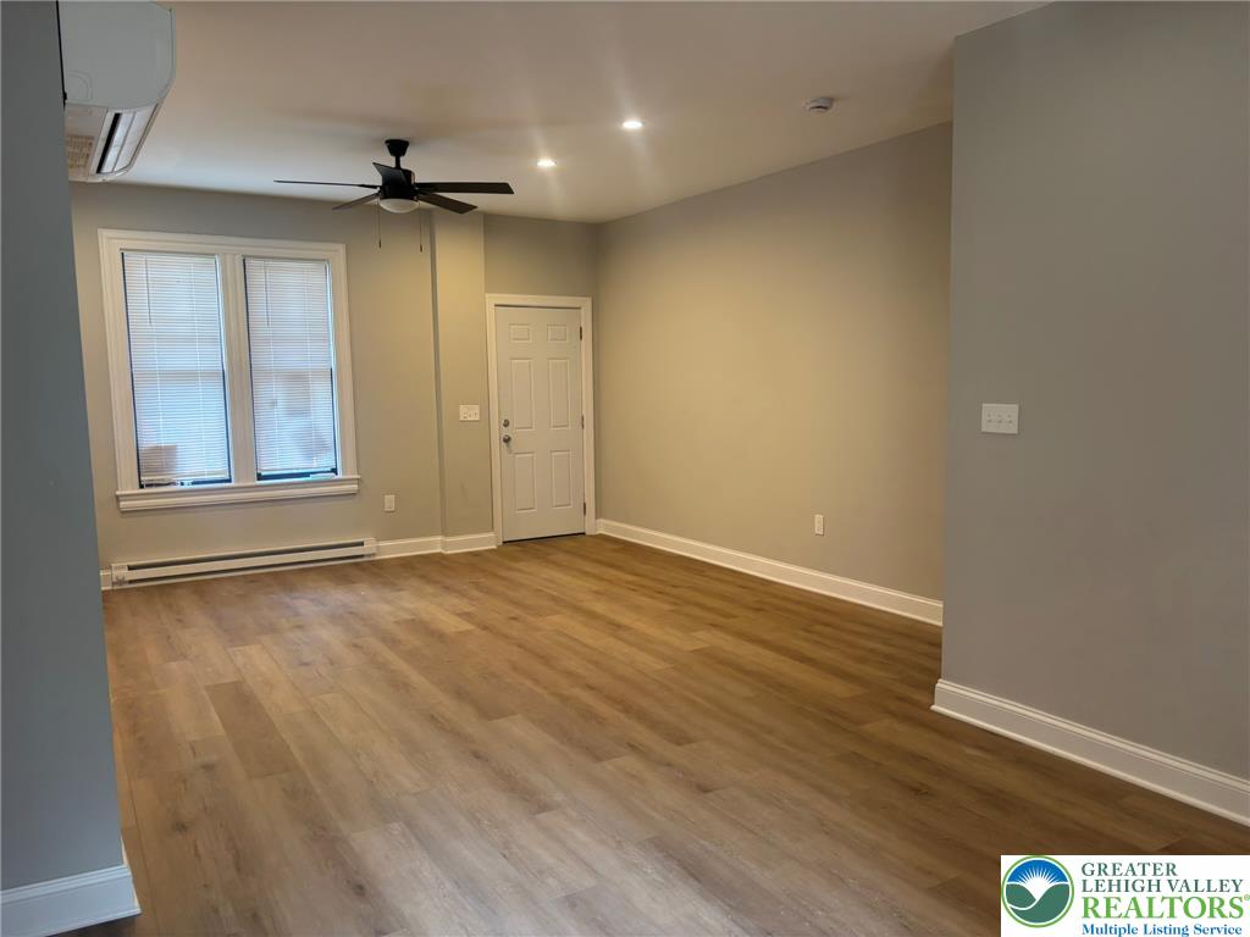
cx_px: 625
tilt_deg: -6.7
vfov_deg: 53.1
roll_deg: +0.9
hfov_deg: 67.3
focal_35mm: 26
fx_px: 939
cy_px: 468
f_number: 1.6
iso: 100
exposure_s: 1/60
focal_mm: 5.96
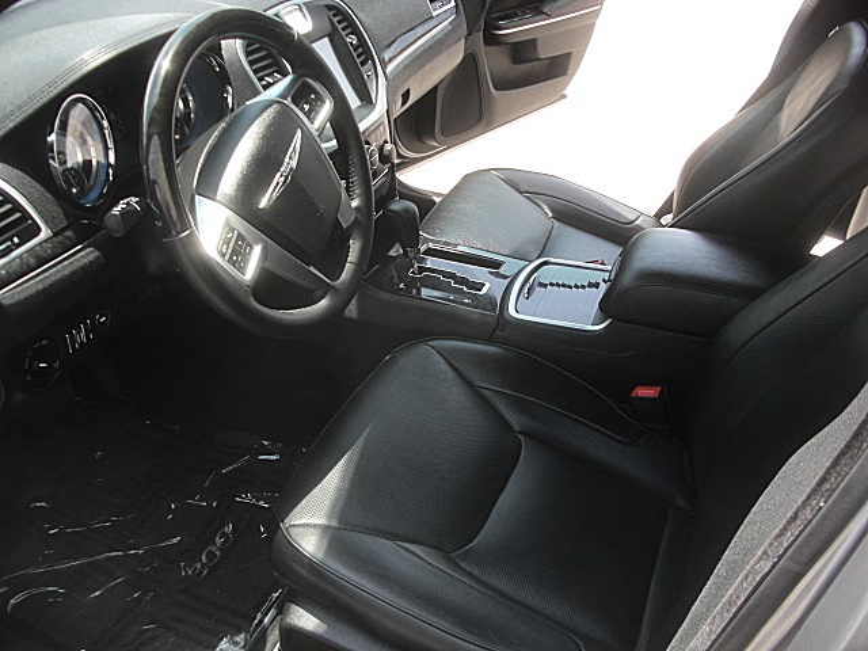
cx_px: 434
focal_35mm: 36
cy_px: 326
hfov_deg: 51.4
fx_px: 903
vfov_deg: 39.7
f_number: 2.8
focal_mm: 6.3
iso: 50
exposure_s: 1/160
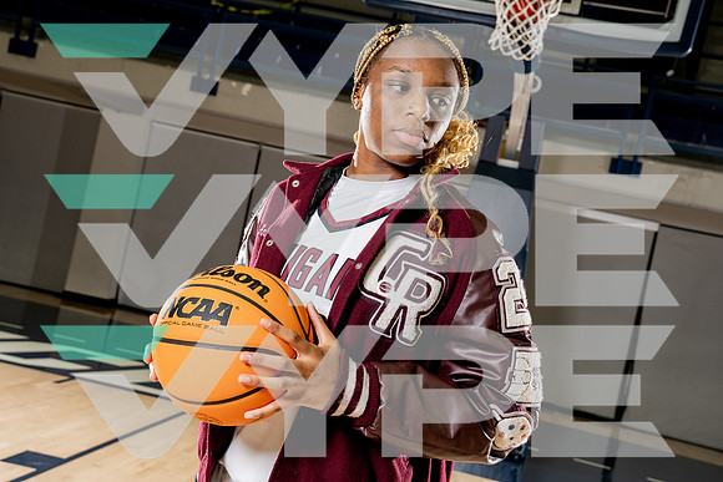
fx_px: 1024
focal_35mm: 51
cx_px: 362
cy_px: 241
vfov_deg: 26.5
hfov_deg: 38.9
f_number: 8
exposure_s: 1/250
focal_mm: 51
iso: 640
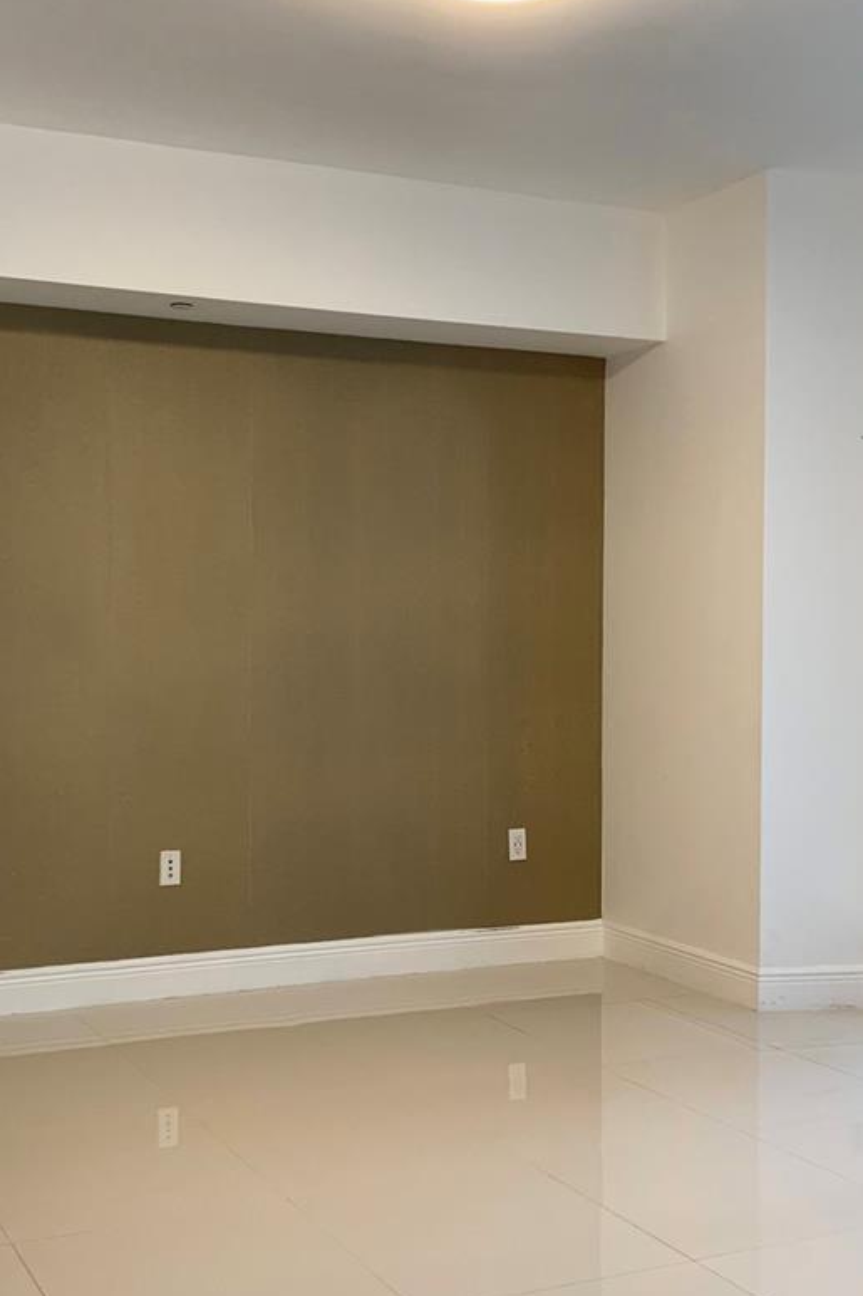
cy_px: 674
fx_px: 1511
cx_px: 297
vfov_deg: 46.4
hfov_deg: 31.7
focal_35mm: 42
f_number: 1.8
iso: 160
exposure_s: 1/60
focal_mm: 4.25
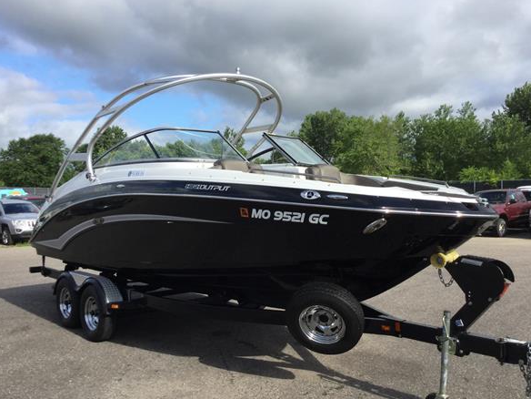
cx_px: 256
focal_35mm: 34
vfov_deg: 41.8
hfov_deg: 53.9
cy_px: 195
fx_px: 522
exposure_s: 1/1116
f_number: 2.4
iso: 25
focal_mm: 3.3
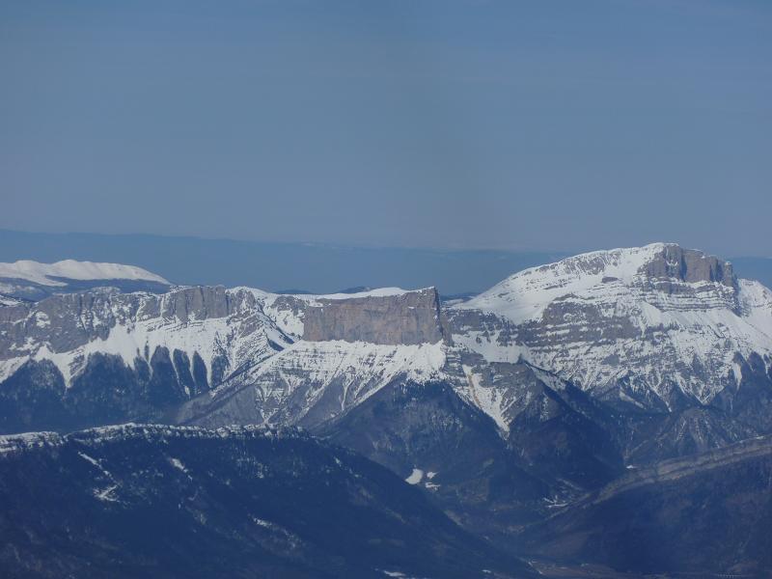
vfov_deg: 7.4
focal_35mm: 200
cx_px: 386
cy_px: 290
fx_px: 4460
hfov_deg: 9.9
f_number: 5.9
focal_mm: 36
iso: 80
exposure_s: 1/1000
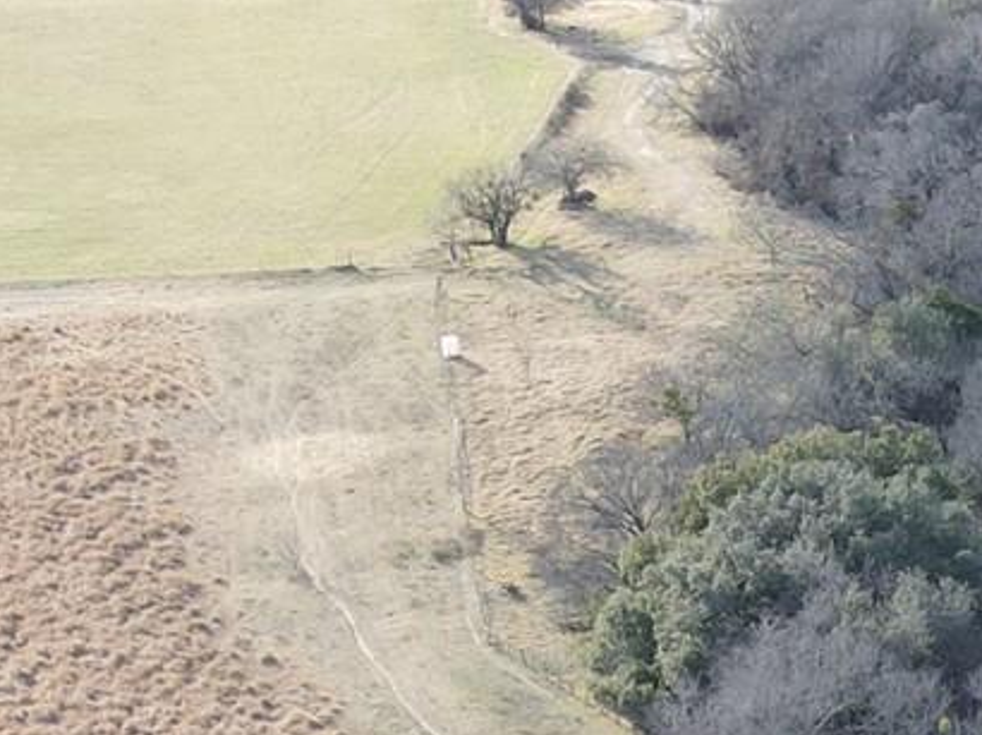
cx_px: 1562
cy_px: 1453
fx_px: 3402
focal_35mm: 120
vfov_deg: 11.2
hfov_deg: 15.0
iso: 100
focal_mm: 4.5
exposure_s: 1/120
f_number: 2.8
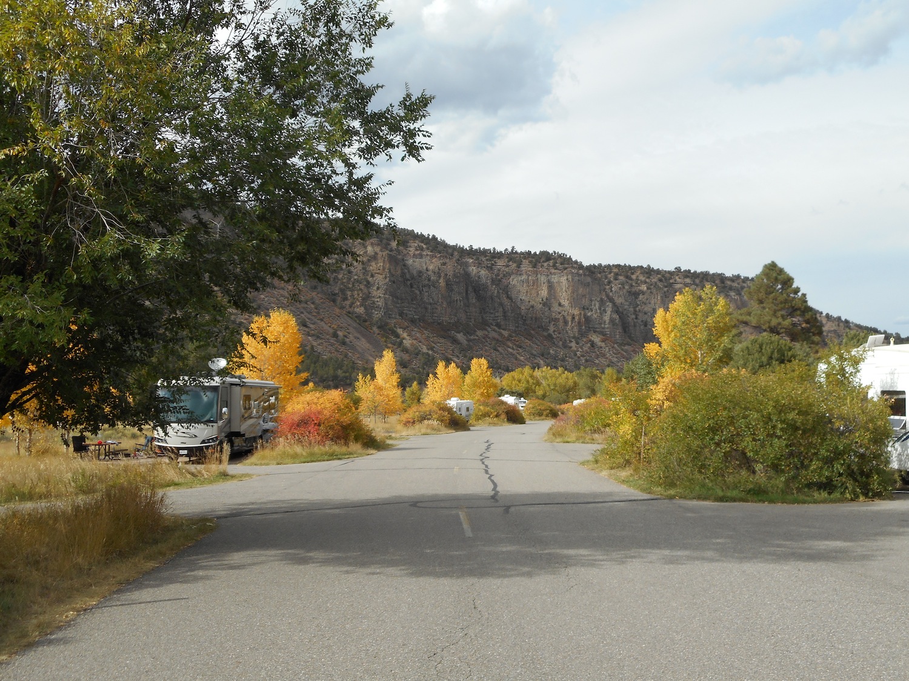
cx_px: 454
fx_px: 1024
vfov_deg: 36.8
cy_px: 340
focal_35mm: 39
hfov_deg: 47.9
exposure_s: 1/320
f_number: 4.5
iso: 80
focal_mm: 6.9
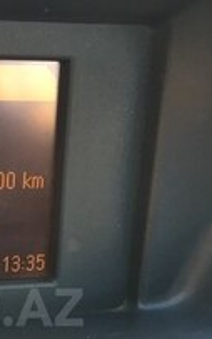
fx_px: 693
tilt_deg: -22.1
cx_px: -45
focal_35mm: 75
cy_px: 307
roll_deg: -1.7
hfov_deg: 16.6
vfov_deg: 26.5
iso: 32
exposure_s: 1/33
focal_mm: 4.15
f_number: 2.2
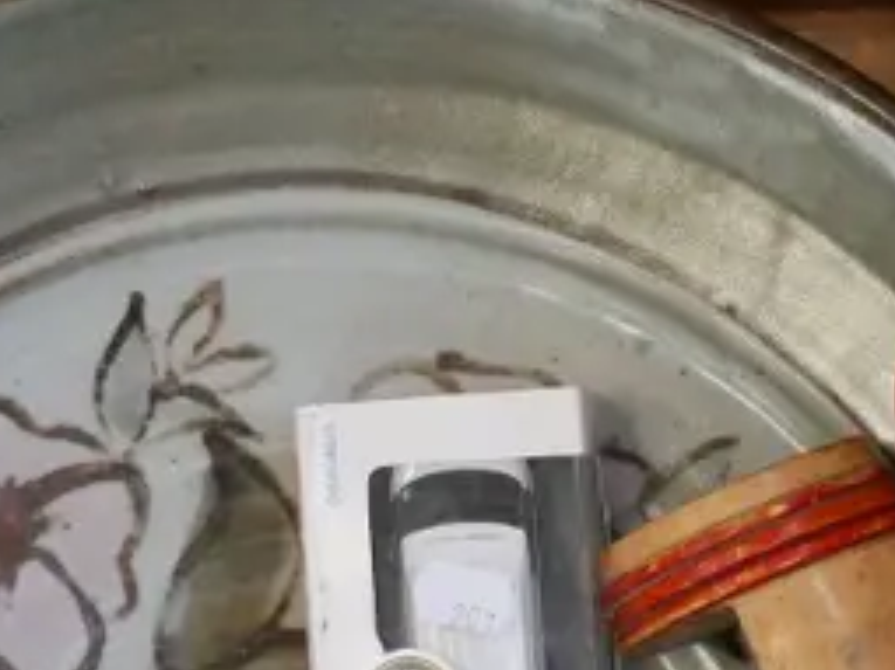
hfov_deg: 9.8
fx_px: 5194
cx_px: 881
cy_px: 726
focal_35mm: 201
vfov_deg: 7.3
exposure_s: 1/60
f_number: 4.5
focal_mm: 25
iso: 1600
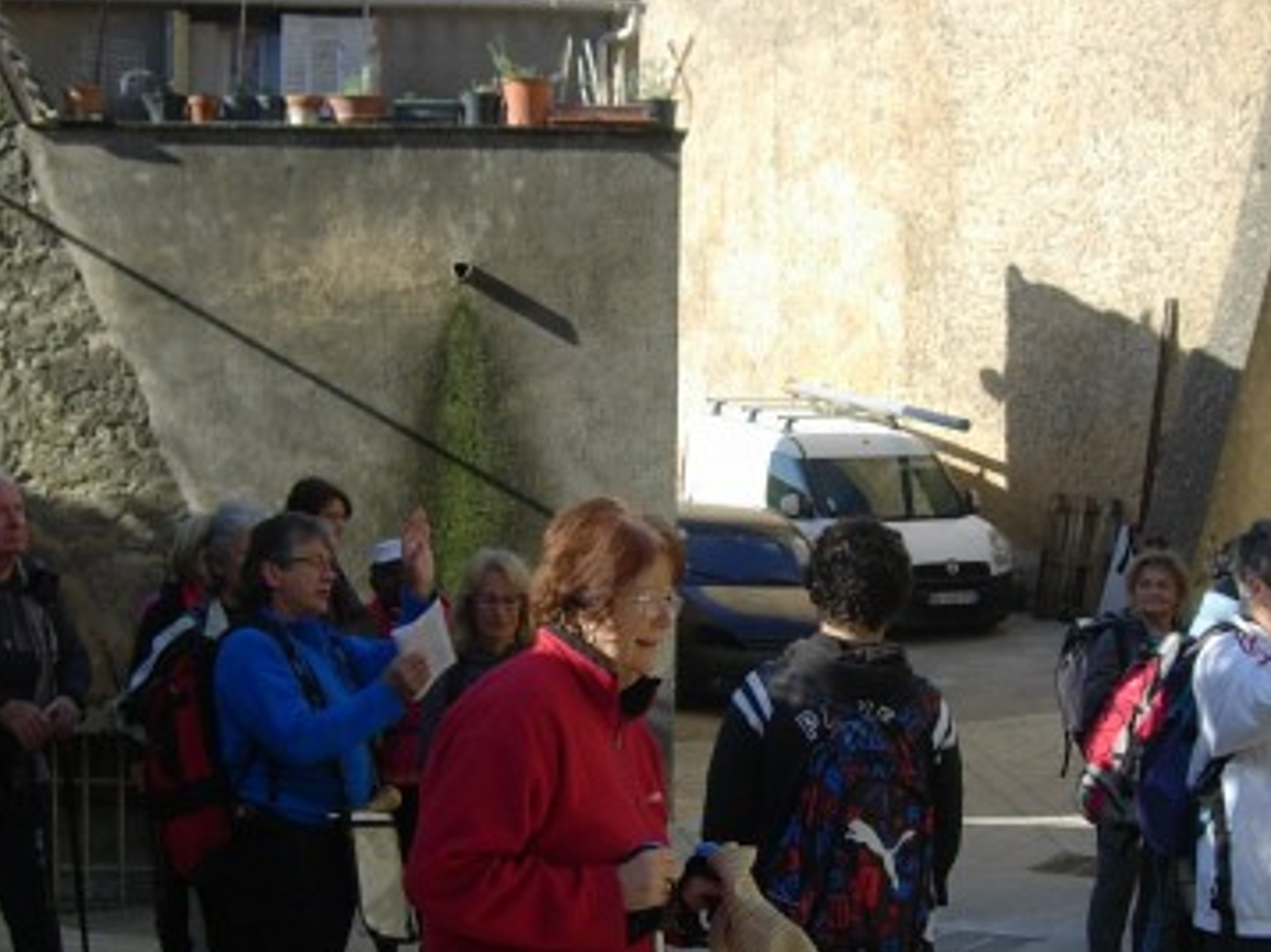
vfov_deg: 21.5
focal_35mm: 68
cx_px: 742
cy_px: 636
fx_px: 2495
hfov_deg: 28.5
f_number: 2.8
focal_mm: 7.8
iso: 64
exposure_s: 1/861
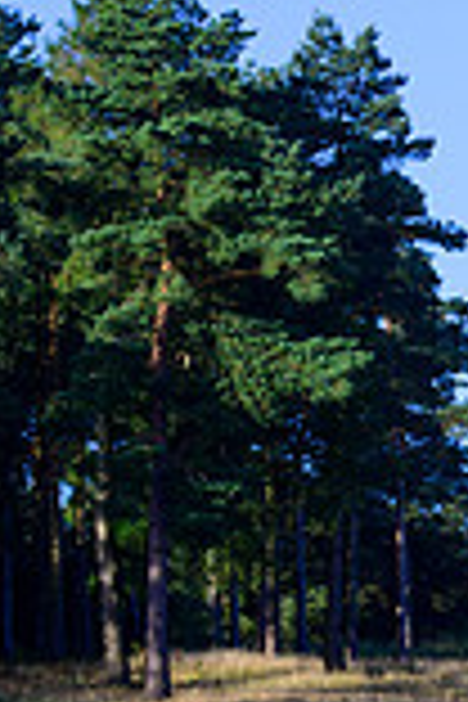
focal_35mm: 372
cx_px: 1148
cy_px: 619
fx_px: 7253
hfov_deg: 3.6
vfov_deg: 5.5
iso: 500
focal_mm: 100
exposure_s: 1/800
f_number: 7.1
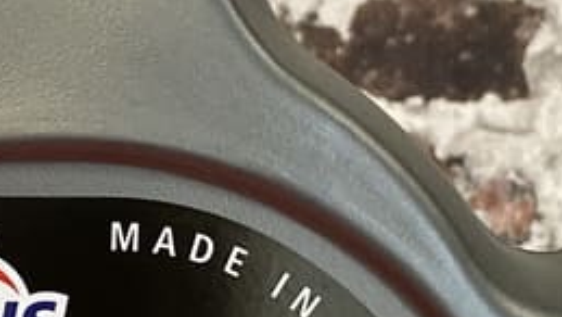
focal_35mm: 131
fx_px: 1953
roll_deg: -0.4
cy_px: 497
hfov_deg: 16.4
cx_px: 232
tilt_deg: -7.1
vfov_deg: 9.0
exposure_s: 1/33
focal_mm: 4.25
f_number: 1.8
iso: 400
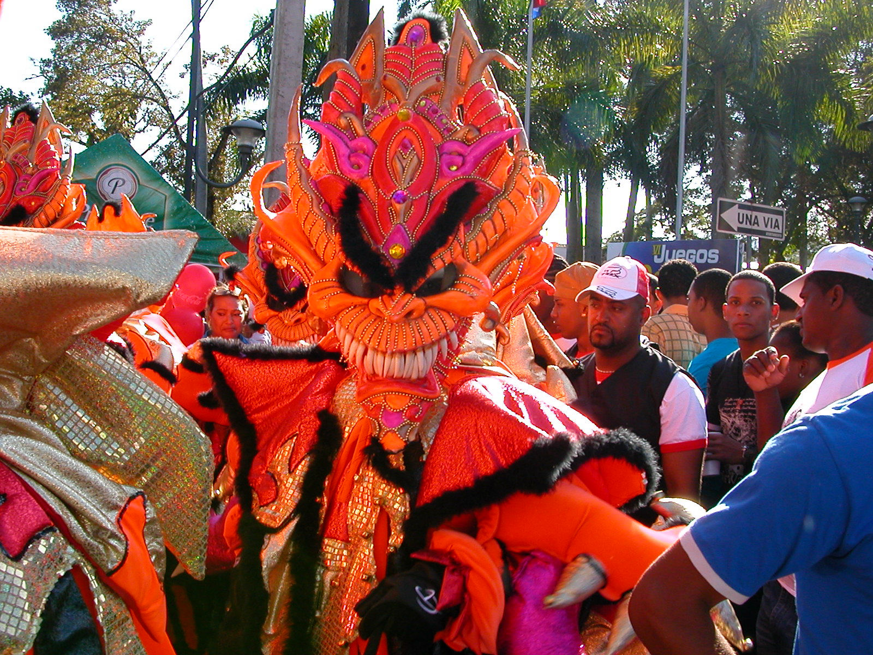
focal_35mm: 37
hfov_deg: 50.1
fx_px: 933
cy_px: 328
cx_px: 436
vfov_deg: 38.7
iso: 100
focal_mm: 5.6
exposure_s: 1/196
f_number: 4.5
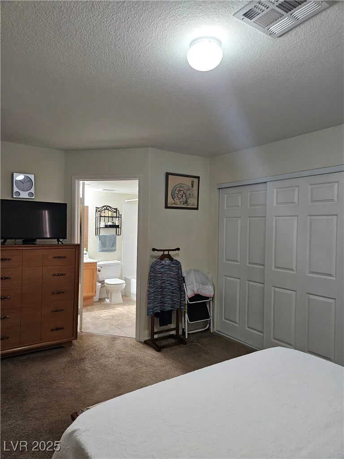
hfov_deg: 58.9
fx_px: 305
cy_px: 230
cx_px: 172
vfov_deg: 73.9
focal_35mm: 23
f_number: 1.8
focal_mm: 5.4
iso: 800
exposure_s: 1/120
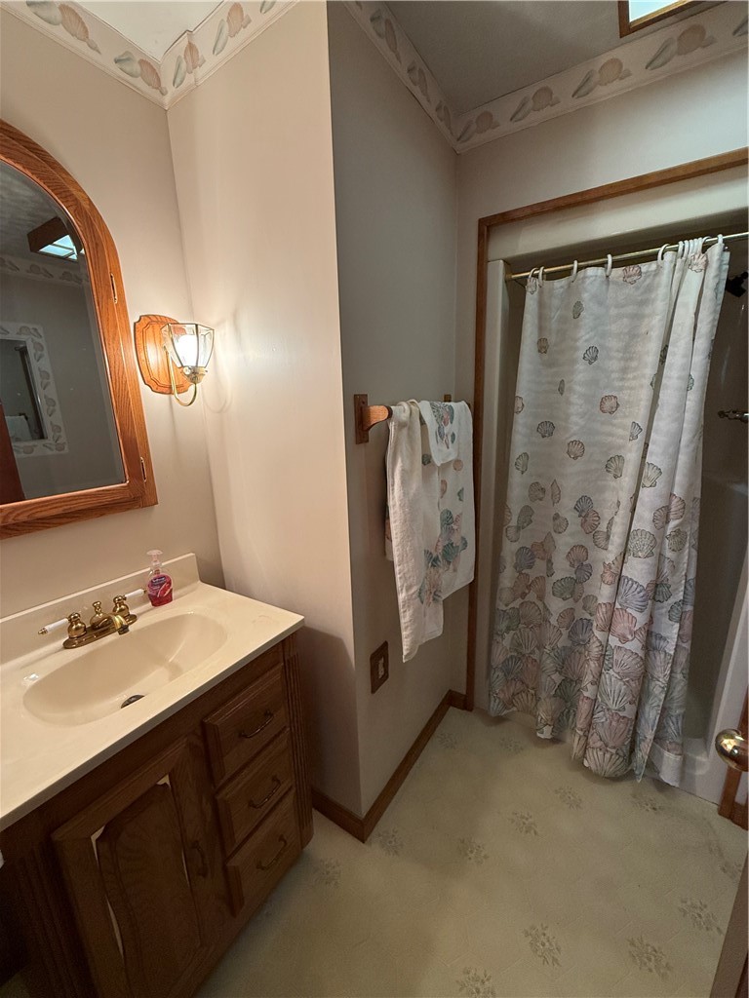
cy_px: 499
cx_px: 374
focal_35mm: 14
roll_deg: +1.2
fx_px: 404
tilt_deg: -12.6
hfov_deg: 85.7
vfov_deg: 102.1
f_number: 2.2
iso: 200
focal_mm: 2.22
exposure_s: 1/120
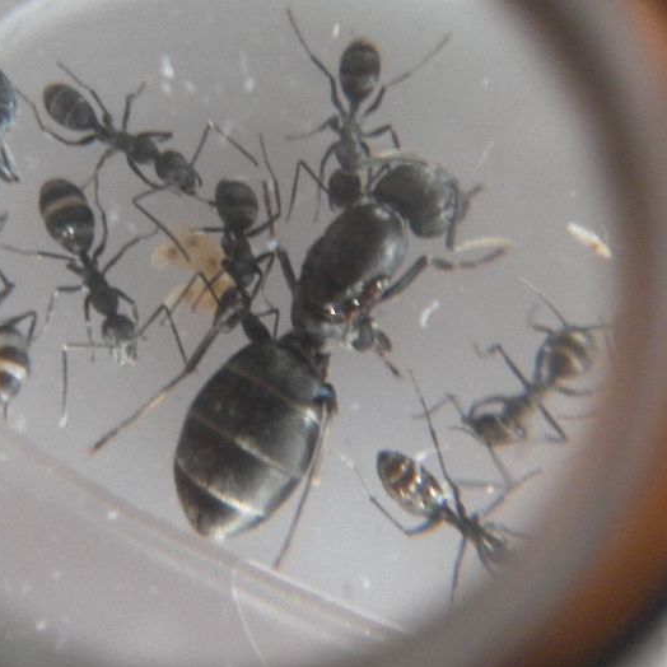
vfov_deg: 30.0
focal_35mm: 57
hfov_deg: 30.0
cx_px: 402
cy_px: 336
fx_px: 1243
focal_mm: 5.8
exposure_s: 1/4
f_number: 3.5
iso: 400
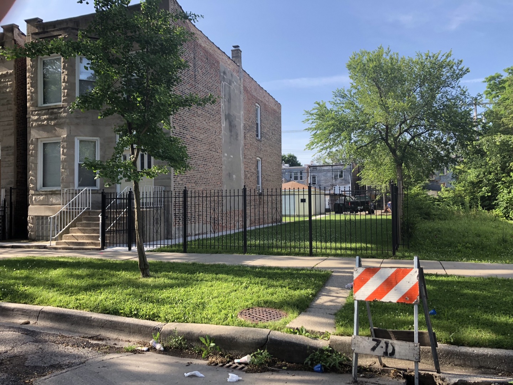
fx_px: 415
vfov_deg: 49.7
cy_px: 192
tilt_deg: +0.6
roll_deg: +0.4
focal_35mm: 28
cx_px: 256
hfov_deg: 63.4
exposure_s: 1/458
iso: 20
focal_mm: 3.99
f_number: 1.8
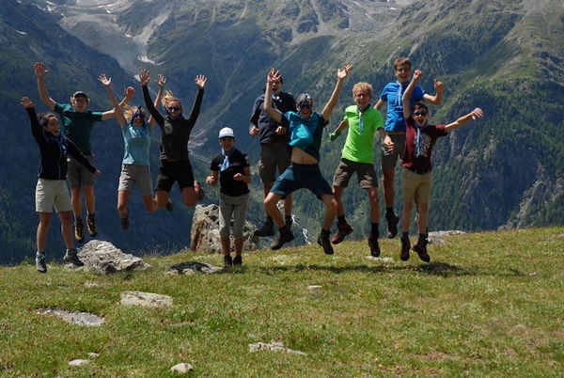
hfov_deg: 30.5
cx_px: 282
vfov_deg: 20.7
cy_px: 189
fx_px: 1036
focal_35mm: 66
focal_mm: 44
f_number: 8
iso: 100
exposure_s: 1/250
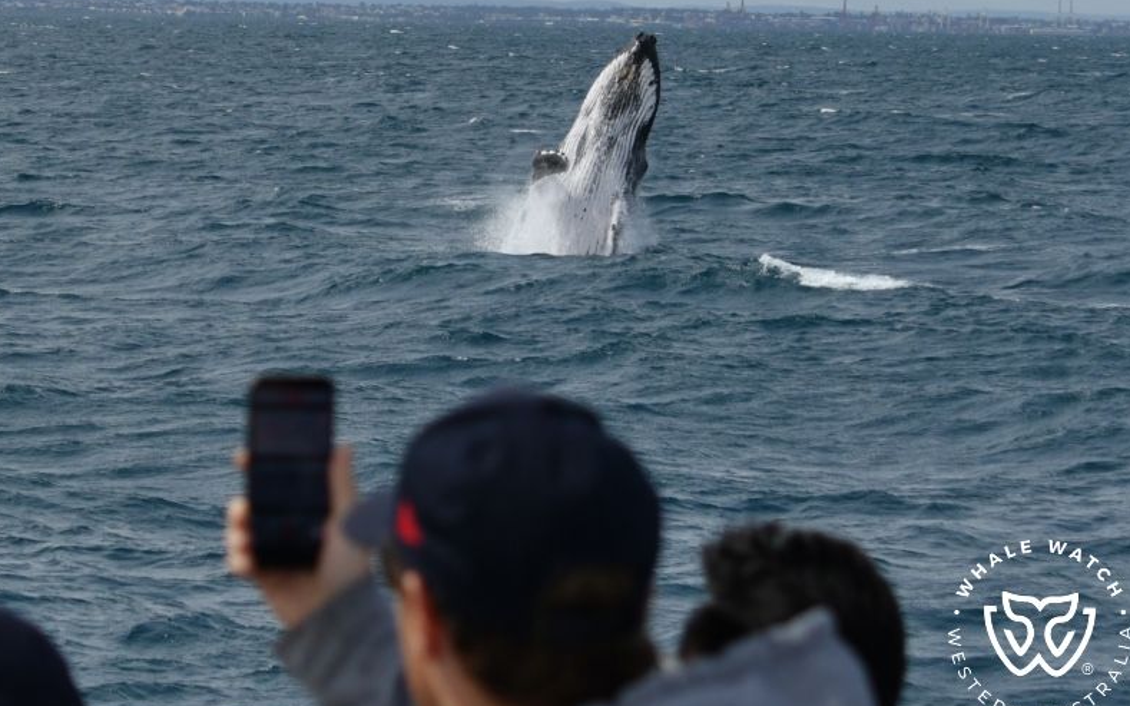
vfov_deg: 21.0
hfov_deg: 33.0
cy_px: 349
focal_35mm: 62
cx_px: 564
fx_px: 1909
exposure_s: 1/8000
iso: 500
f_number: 5
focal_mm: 60
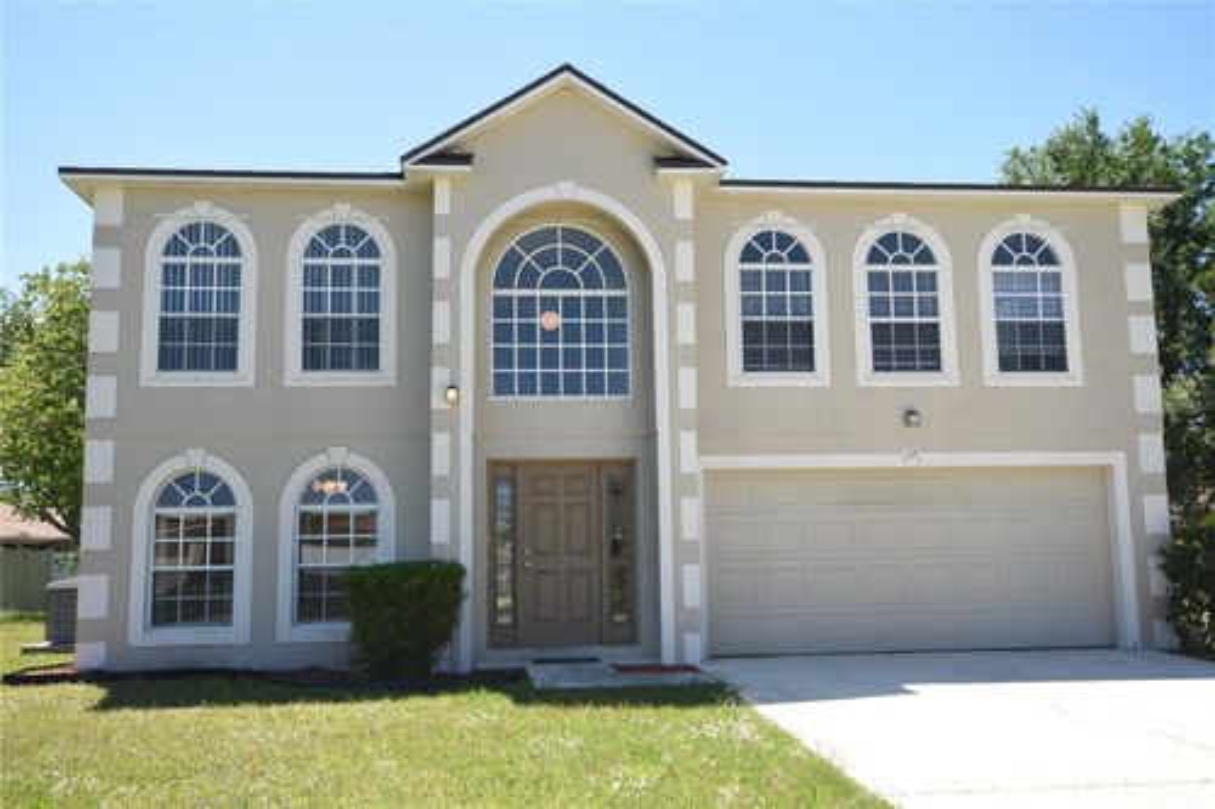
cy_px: 404
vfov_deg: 36.8
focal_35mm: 36
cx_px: 608
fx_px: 1215
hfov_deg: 53.1
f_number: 6.3
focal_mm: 24
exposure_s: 1/160
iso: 100
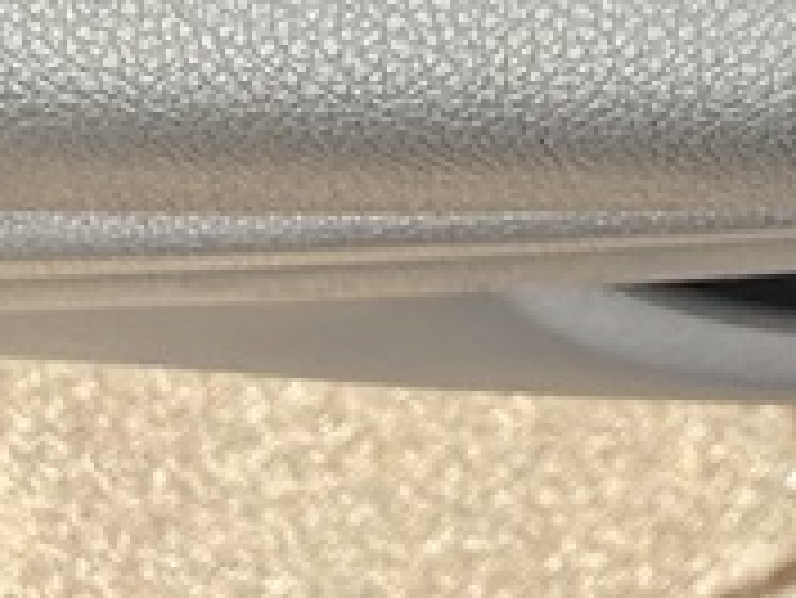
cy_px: -611
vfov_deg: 10.4
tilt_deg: -74.4
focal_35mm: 131
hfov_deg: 12.5
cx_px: 1790
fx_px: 3014
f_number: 1.8
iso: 40
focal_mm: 3
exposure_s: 1/50
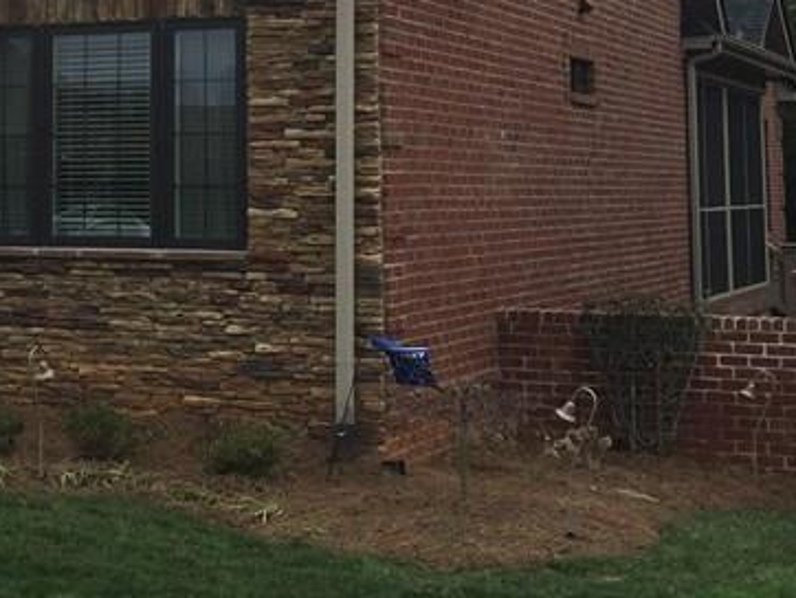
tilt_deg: +5.9
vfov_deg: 17.7
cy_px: 53
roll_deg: +0.2
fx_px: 1887
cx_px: 97
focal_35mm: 82
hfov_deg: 23.3
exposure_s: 1/1199
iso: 32
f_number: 2.2
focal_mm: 4.15
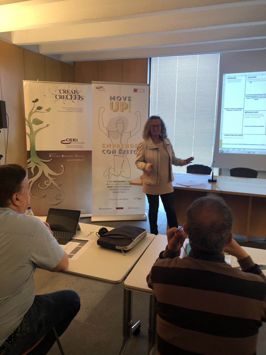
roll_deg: +1.0
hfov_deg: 49.7
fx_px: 287
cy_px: 178
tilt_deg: -13.5
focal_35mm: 28
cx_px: 133
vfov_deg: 63.4
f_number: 1.8
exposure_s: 1/17
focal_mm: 3.99
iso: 40
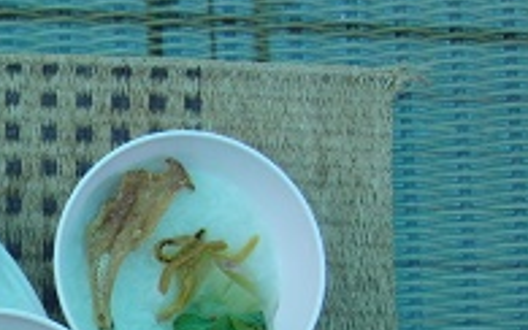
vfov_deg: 17.3
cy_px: 394
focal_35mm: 72
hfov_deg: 25.4
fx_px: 1036
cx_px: -118
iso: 100
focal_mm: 4.3
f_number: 3.2
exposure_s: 1/100
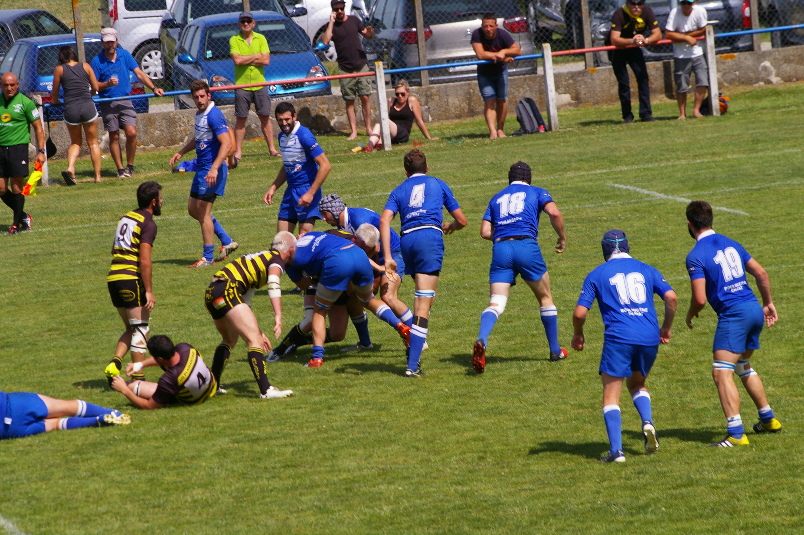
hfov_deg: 6.5
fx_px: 7118
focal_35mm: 319
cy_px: 265
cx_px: 404
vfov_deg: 4.3
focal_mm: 210
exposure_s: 1/750
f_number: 11
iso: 400
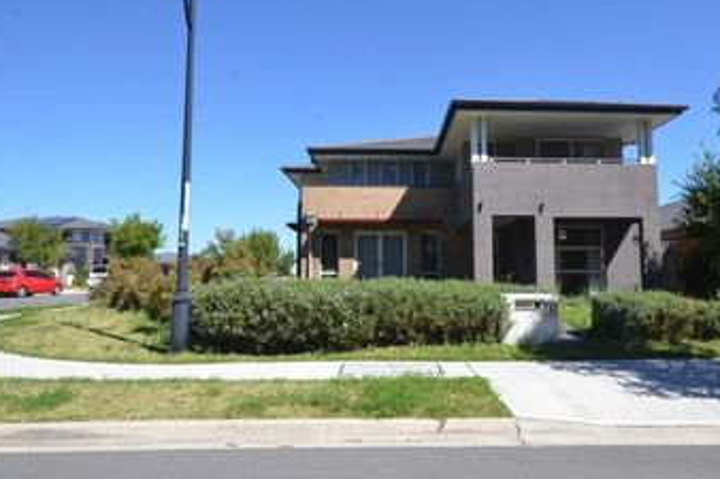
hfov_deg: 71.0
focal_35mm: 25
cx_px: 420
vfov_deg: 51.2
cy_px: 233
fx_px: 500
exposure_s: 1/640
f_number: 13
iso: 800
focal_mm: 12
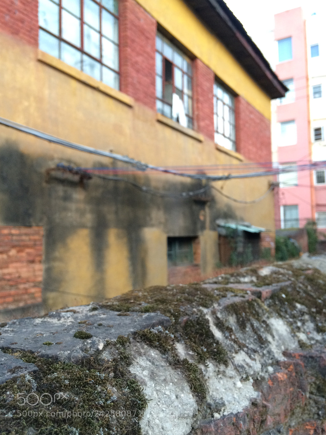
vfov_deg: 61.7
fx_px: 364
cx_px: 163
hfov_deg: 48.2
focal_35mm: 29
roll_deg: +0.1
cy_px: 218
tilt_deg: +3.3
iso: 160
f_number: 2.2
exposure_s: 1/33
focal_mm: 4.15
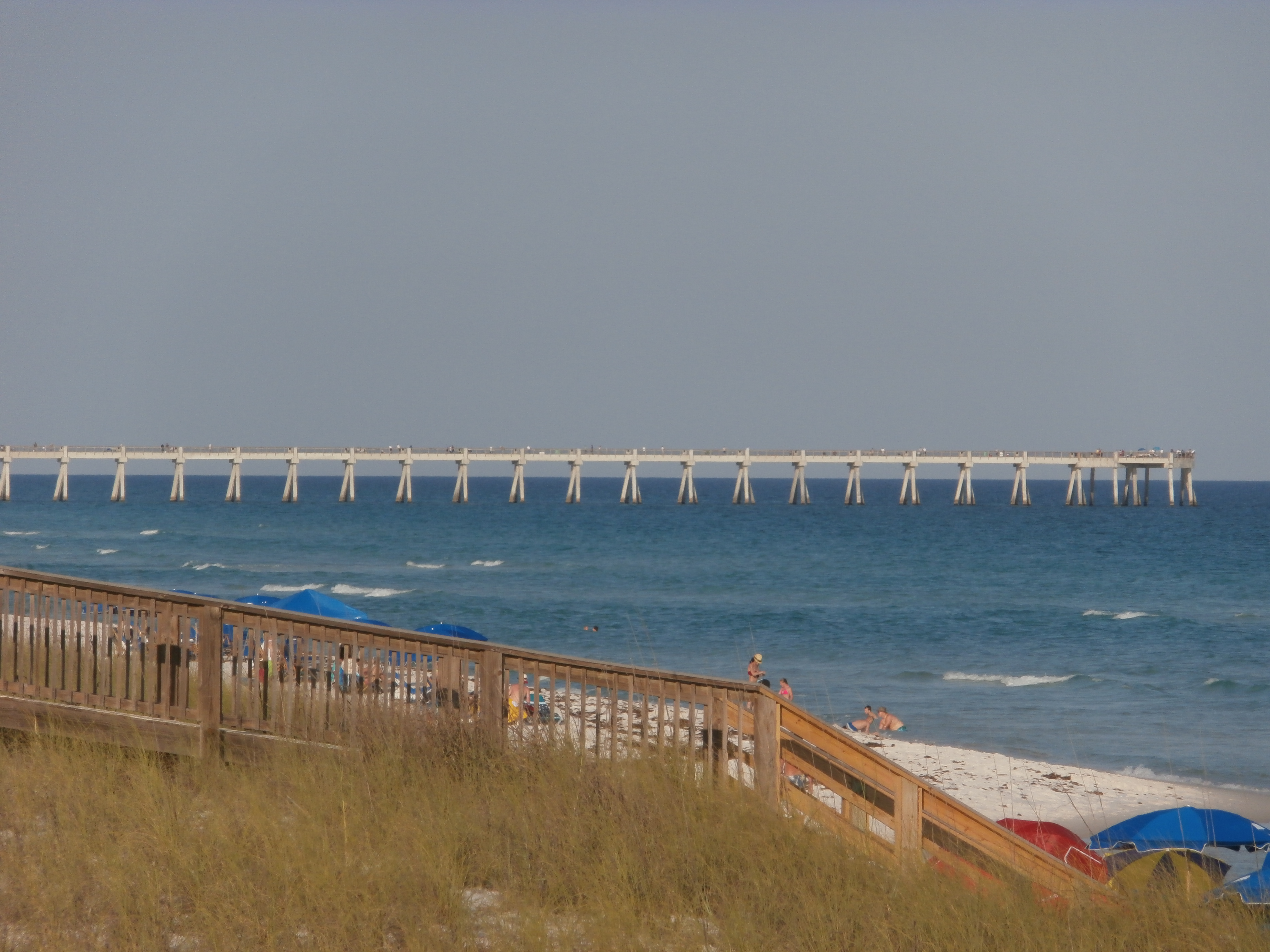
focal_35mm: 240
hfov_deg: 8.2
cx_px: 635
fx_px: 8805
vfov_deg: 6.2
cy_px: 476
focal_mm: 42
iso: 100
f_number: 5.8
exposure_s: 1/640
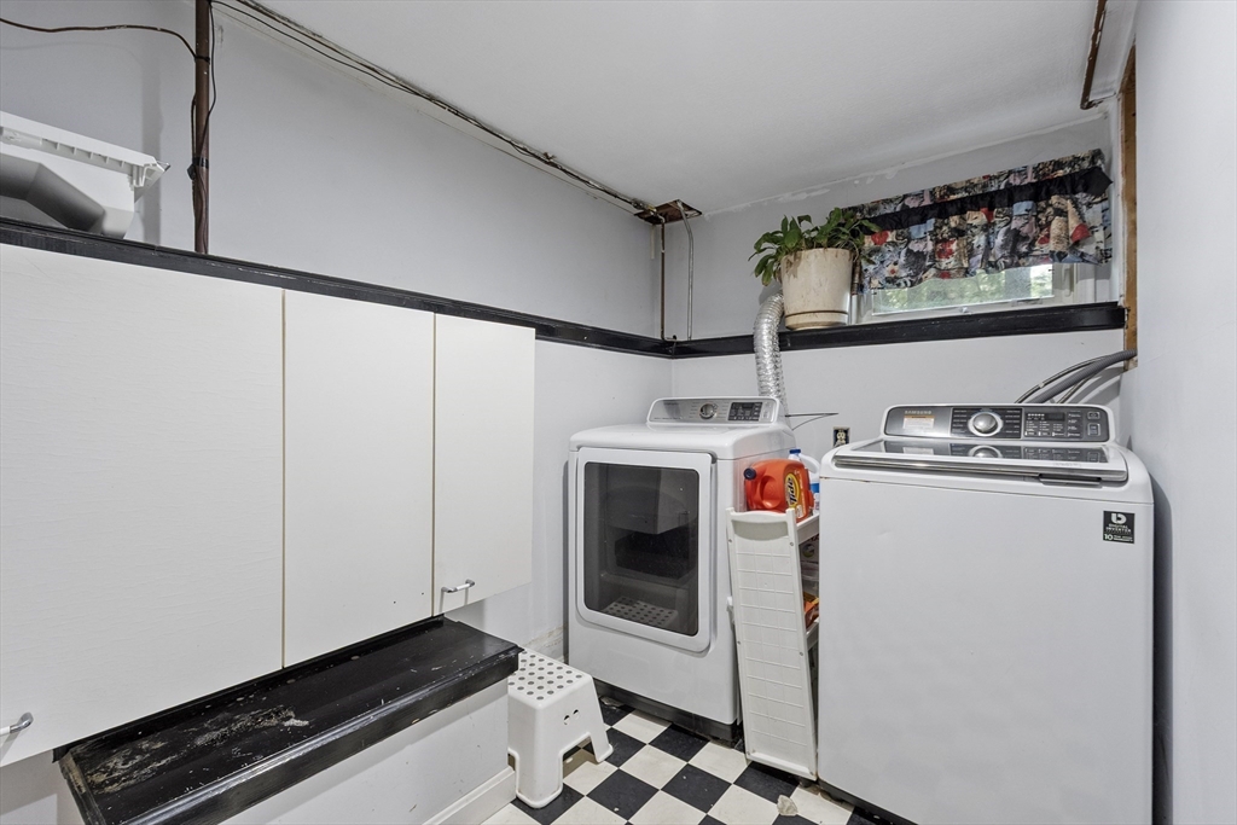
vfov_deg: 77.3
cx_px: 618
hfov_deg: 100.4
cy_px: 412
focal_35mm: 15
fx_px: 515
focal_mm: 10
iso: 800
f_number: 6.3
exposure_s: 1/1.67
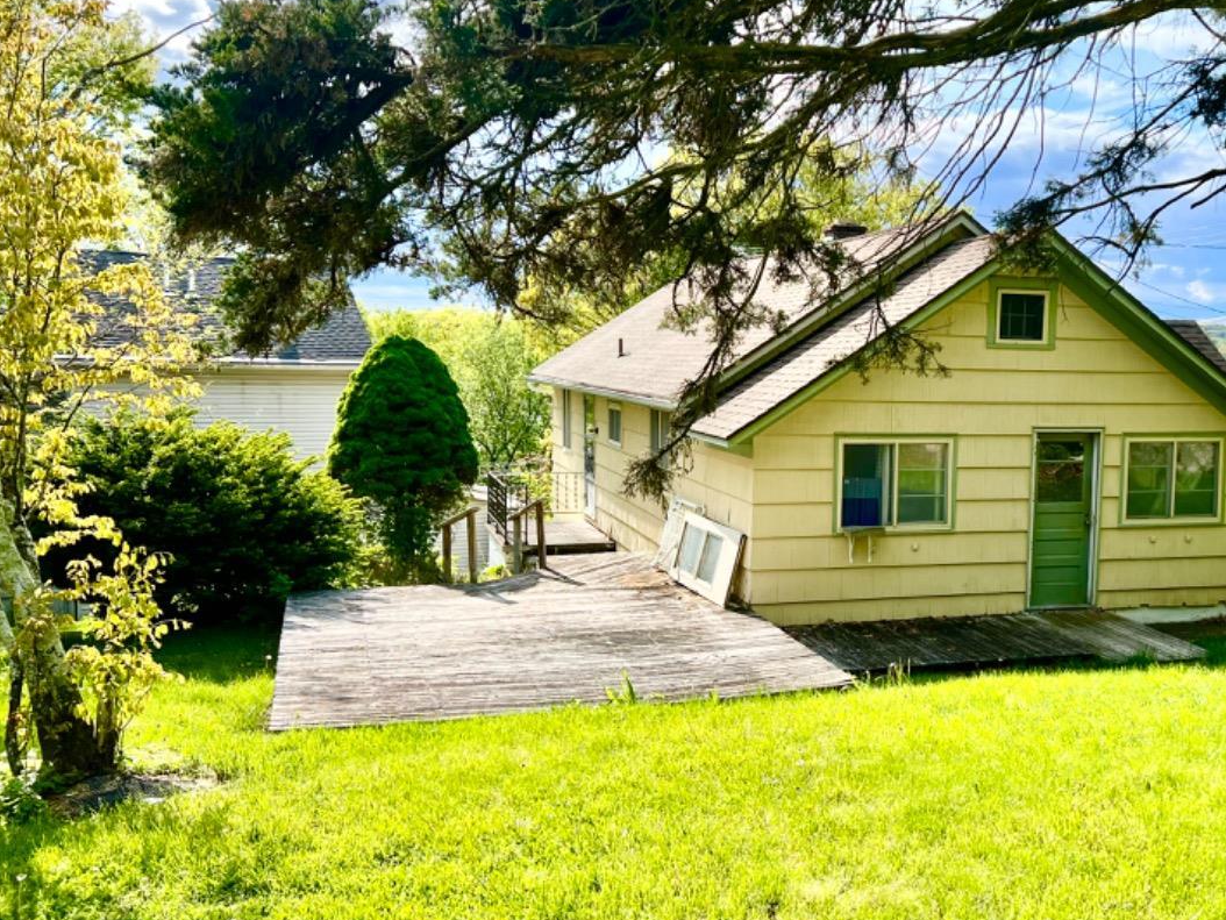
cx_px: 870
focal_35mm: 37
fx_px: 1311
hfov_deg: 48.8
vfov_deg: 38.7
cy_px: 474
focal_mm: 5.7
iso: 50
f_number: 1.5
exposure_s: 1/2123
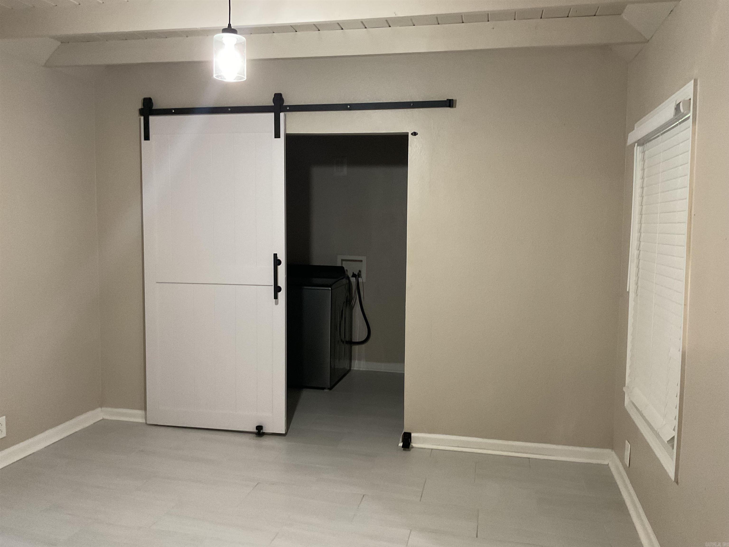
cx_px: 364
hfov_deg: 61.7
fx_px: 611
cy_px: 274
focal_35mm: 29
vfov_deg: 48.2
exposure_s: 1/40
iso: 250
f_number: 1.8
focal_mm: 3
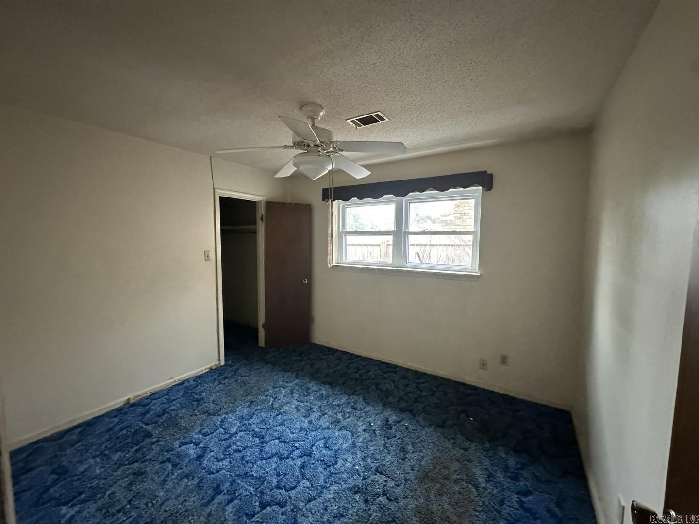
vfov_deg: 85.7
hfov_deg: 102.1
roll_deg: -0.6
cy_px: 262
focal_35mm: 14
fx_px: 283
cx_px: 350
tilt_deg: -3.4
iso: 800
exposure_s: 1/60
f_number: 2.2
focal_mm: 2.22
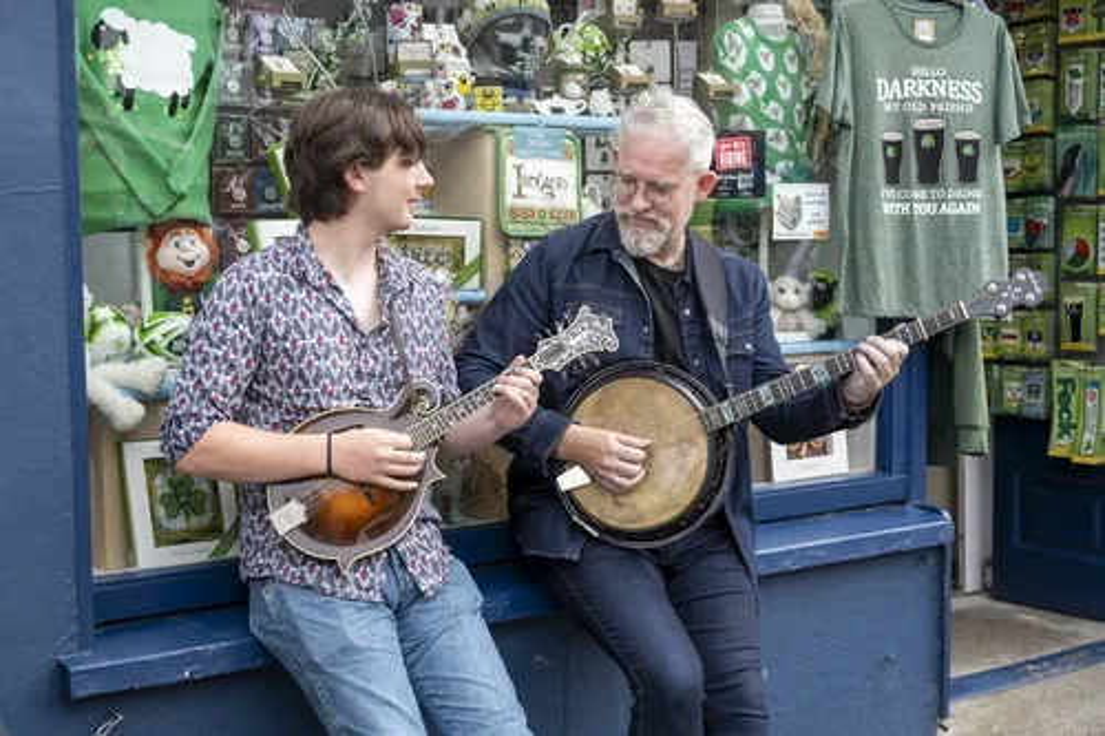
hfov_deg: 40.4
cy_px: 368
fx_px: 1503
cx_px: 552
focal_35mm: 49
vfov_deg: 27.5
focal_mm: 49
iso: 320
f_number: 4
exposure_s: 1/640
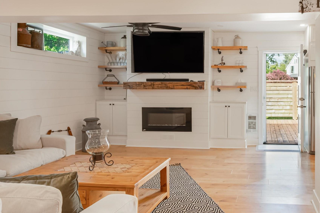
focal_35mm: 29
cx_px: 241
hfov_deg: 60.1
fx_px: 258
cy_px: 90
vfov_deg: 44.9
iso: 320
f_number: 5
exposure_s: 1/100
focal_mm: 16
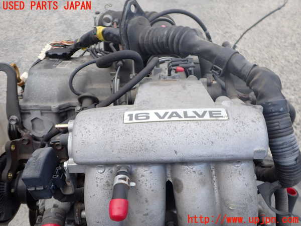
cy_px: 113
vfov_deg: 46.8
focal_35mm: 30
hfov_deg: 60.0
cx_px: 150
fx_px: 261
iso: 100
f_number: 2.3
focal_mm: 5.4
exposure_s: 1/160
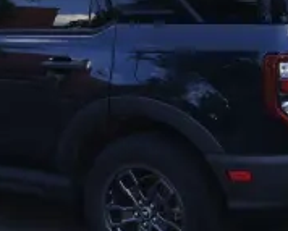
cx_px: 113
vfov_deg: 15.3
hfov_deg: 18.9
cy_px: 84
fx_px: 862
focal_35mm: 101
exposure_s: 1/80
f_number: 6.3
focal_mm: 20
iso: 100
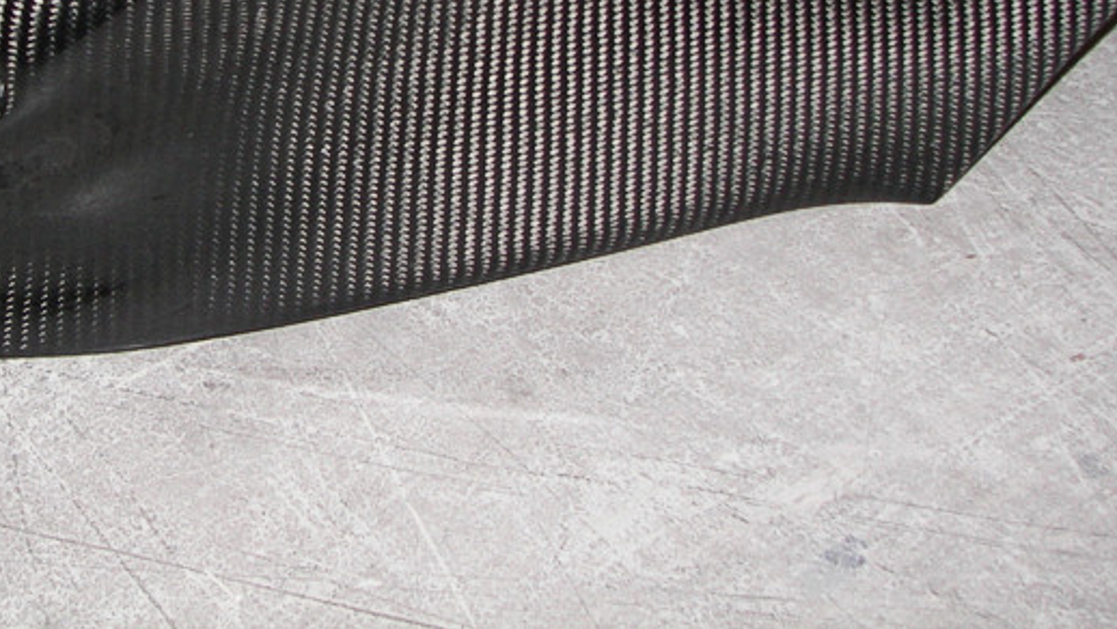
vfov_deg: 13.6
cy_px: -96
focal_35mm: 87
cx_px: 323
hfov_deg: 24.3
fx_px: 2578
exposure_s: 1/30
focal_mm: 7.6
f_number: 2.8
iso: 100
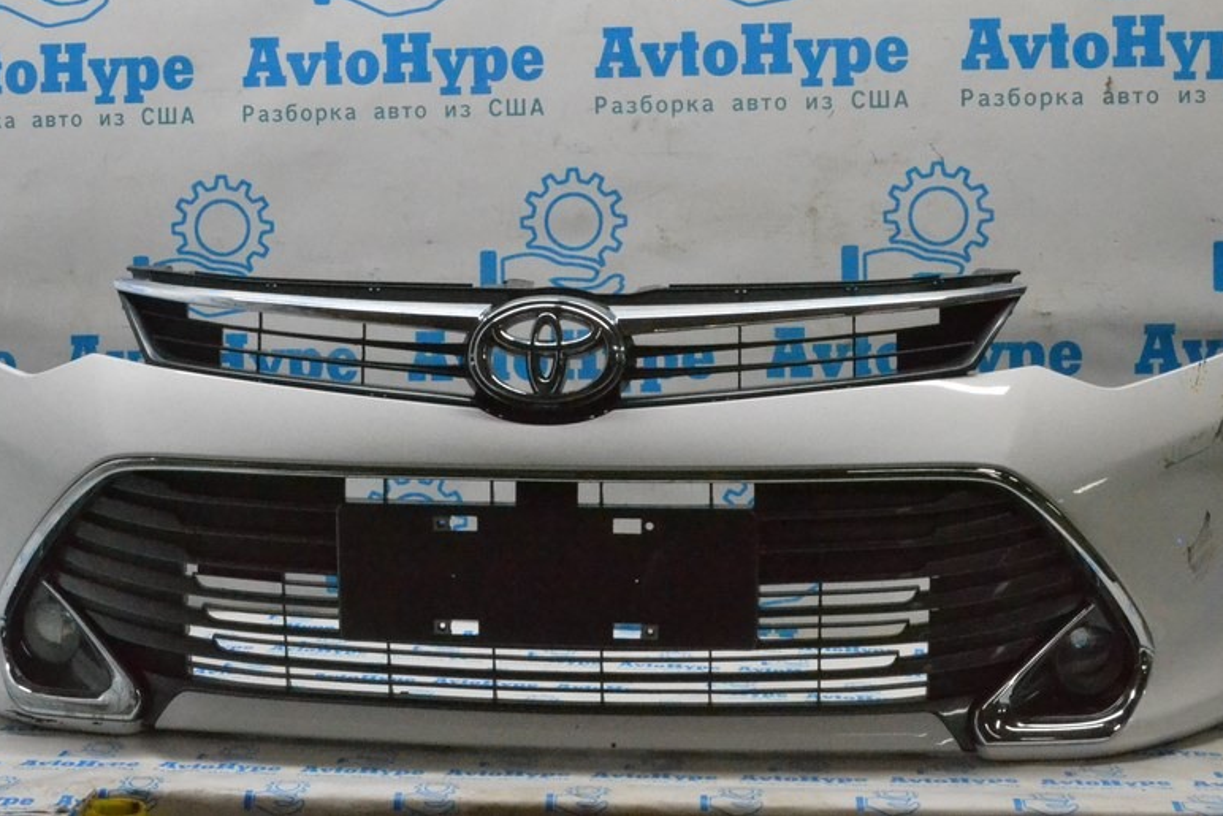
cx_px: 564
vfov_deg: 23.4
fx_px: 1959
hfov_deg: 34.7
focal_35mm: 58
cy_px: 276
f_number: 14
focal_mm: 29
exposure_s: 1/100
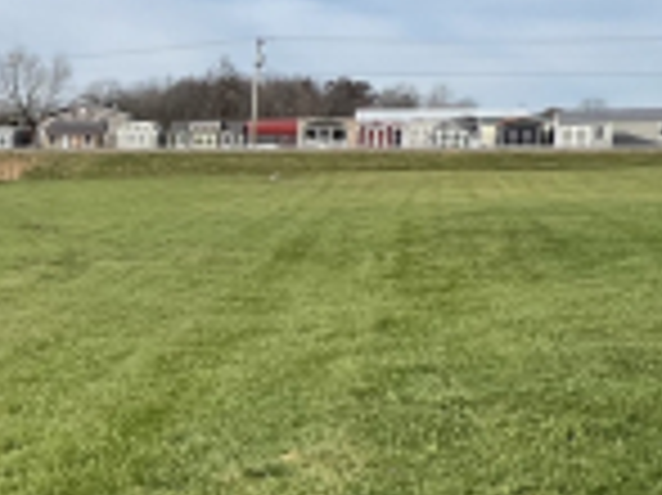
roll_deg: -0.8
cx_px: -241
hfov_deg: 26.6
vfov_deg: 24.5
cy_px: 378
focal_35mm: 59
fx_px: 1127
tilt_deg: -8.3
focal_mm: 1.57
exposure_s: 1/1410
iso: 32
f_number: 1.8
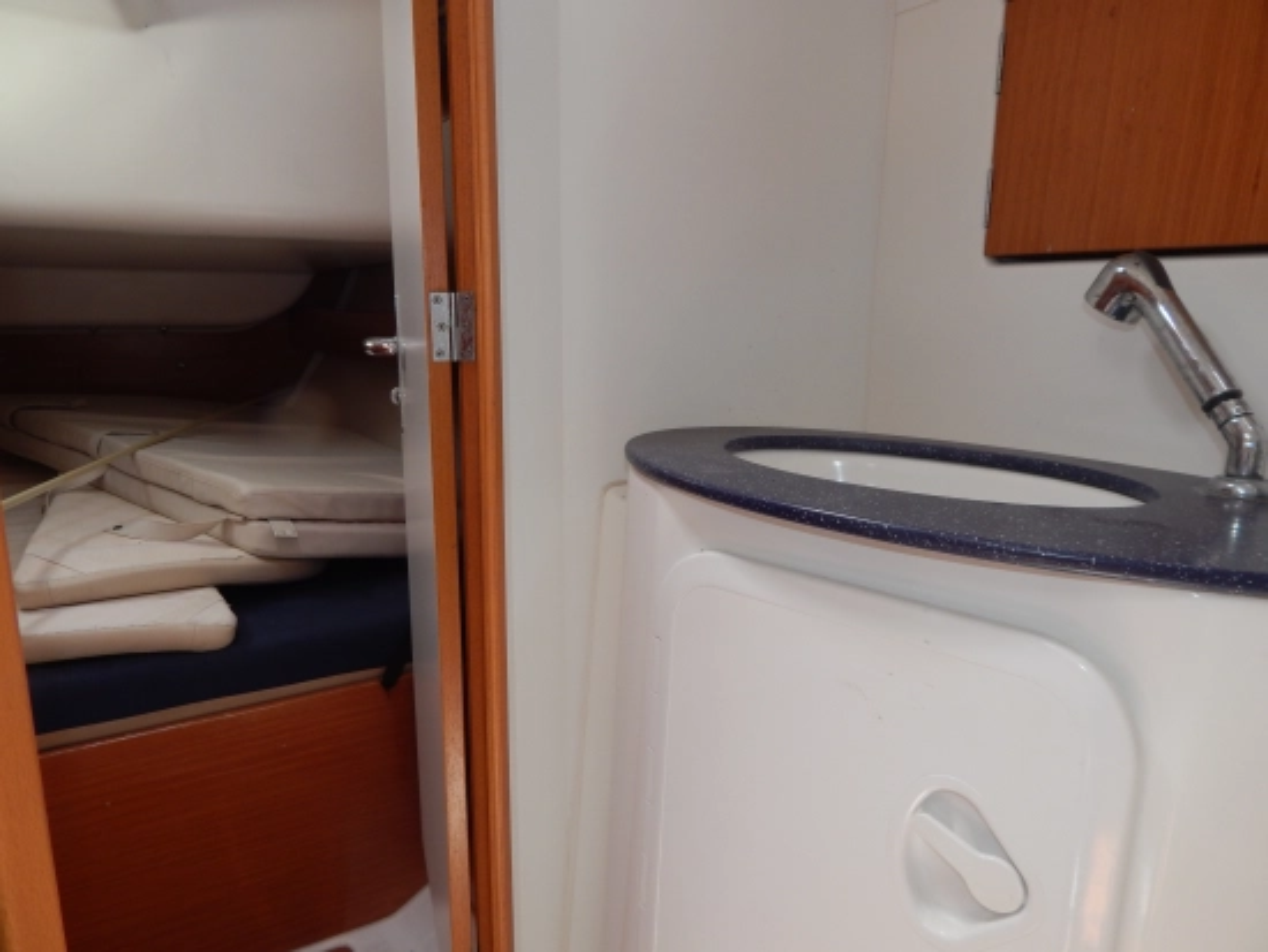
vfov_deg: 58.9
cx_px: 634
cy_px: 476
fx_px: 843
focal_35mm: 23
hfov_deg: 73.9
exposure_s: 1/60
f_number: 3
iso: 125
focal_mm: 4
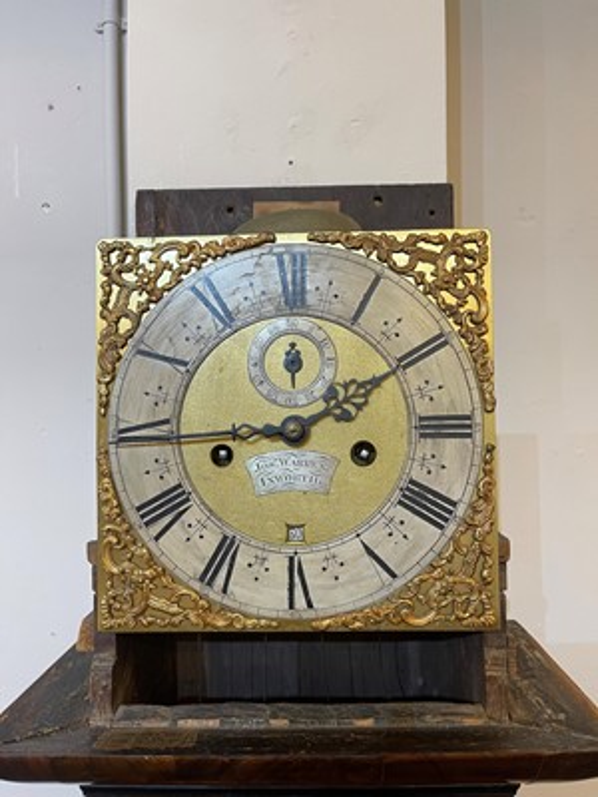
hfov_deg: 53.1
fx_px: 599
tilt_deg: +1.1
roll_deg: +0.1
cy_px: 398
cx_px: 299
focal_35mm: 26
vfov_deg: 67.3
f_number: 1.6
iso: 125
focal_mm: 5.1
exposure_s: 1/50
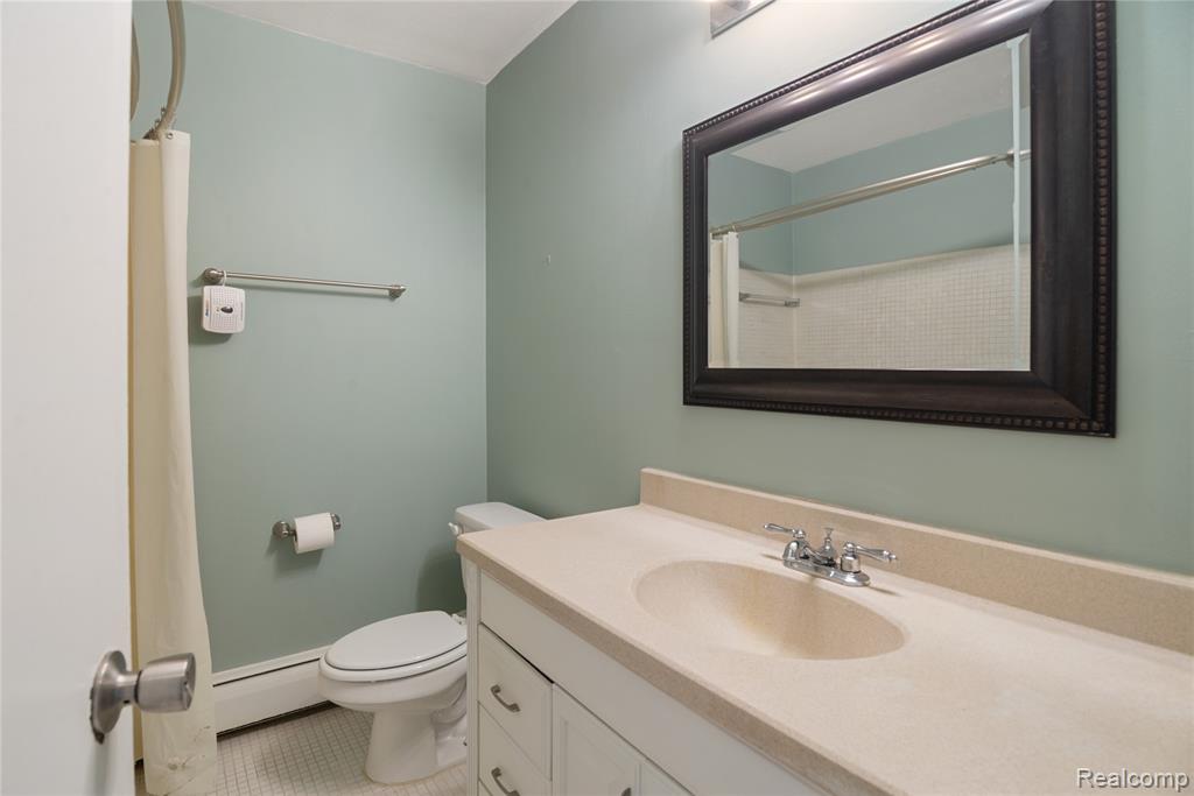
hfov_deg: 61.9
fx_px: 995
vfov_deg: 43.6
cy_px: 398
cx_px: 597
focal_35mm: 30
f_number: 9
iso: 320
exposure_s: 1/3
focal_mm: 30
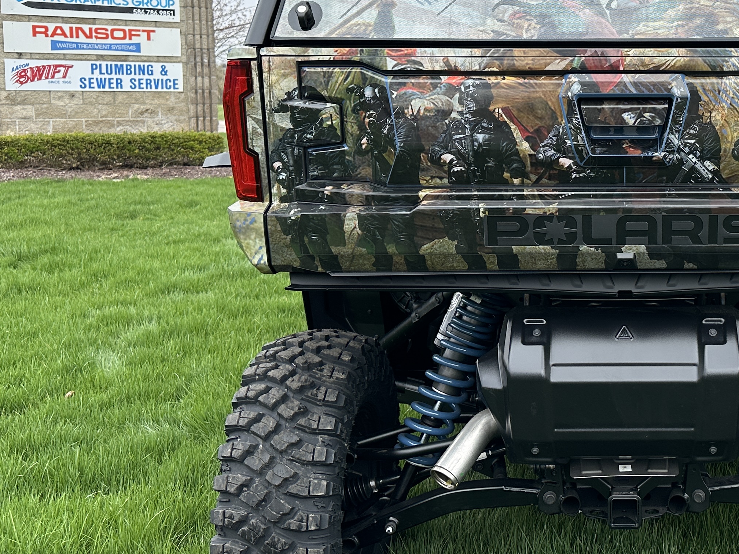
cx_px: 644
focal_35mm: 48
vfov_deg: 30.0
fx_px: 1025
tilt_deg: -4.0
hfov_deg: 37.4
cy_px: 178
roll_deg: +0.1
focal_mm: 6.86
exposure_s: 1/1639
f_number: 1.78
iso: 80
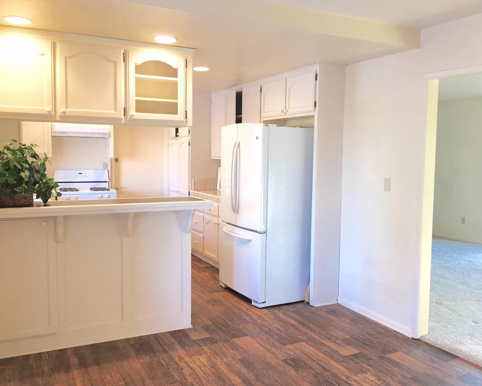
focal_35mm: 31
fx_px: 442
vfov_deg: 47.1
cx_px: 220
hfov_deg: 57.1
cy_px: 193
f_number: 2.2
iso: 25
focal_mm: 4.15
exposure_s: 1/15
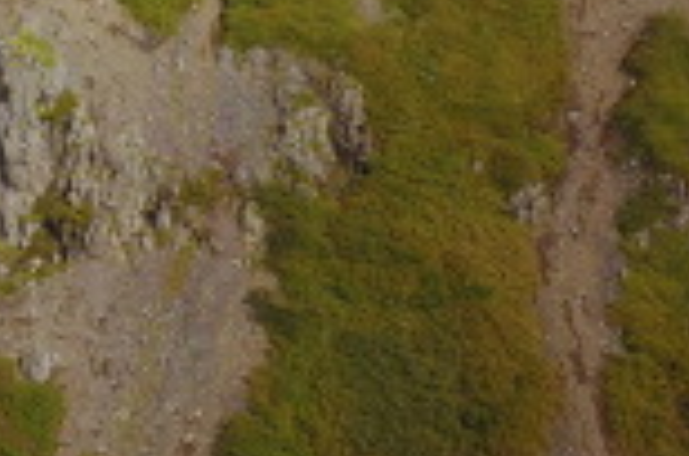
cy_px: -16
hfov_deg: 18.3
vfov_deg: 13.9
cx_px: -418
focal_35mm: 96
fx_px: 1834
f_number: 2.2
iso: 181
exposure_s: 1/100
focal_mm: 4.73
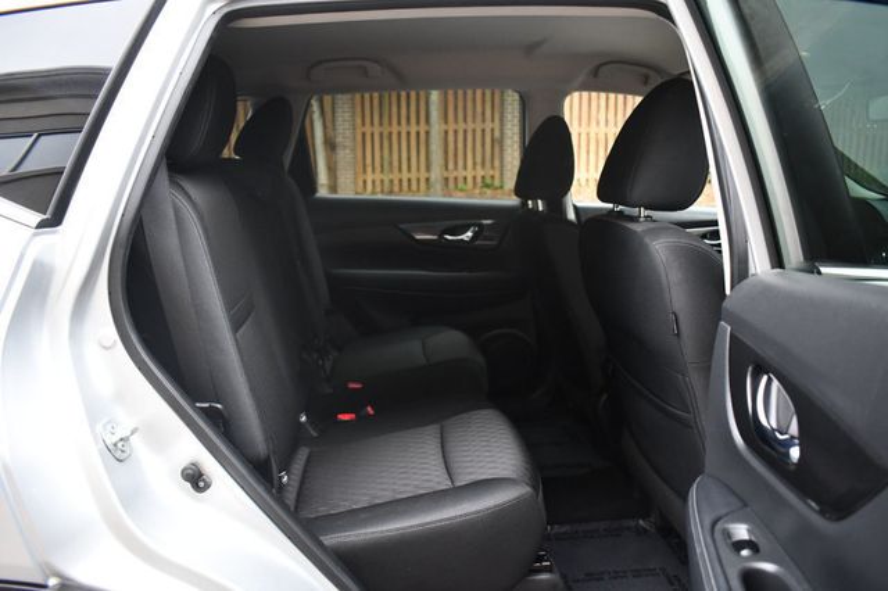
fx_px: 666
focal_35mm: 27
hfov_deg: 67.4
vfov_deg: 47.9
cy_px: 296
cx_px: 444
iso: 1600
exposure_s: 1/125
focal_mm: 18
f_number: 3.5
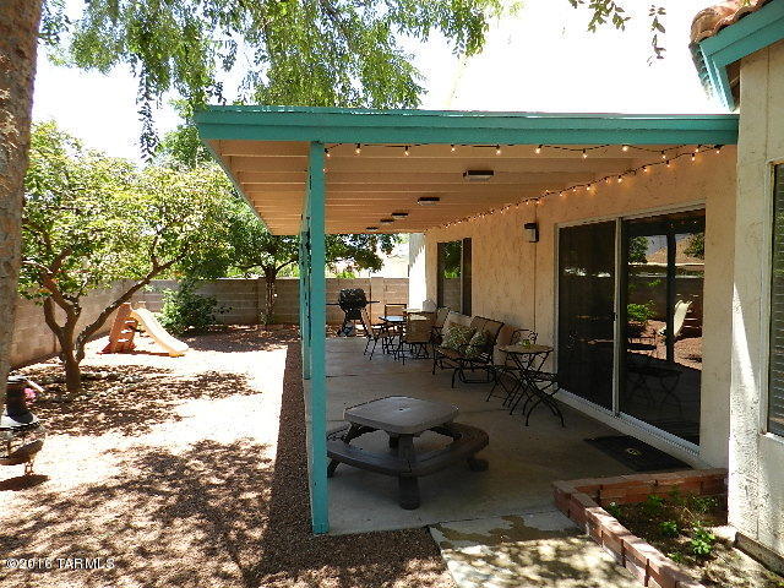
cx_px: 392
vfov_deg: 58.9
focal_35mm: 23
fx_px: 521
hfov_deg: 73.9
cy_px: 294
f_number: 3.4
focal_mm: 4
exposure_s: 1/320
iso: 160
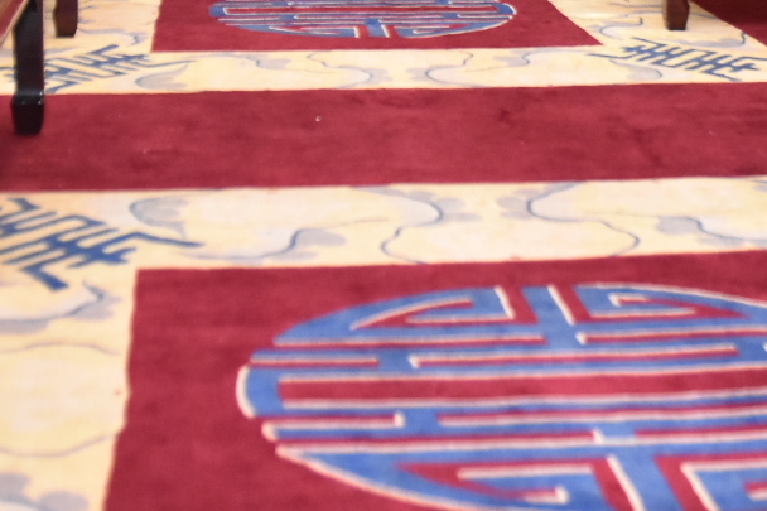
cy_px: 24
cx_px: 436
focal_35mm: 88
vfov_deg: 15.3
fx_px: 1874
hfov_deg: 23.1
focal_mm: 22
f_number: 2.8
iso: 3200
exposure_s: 1/125
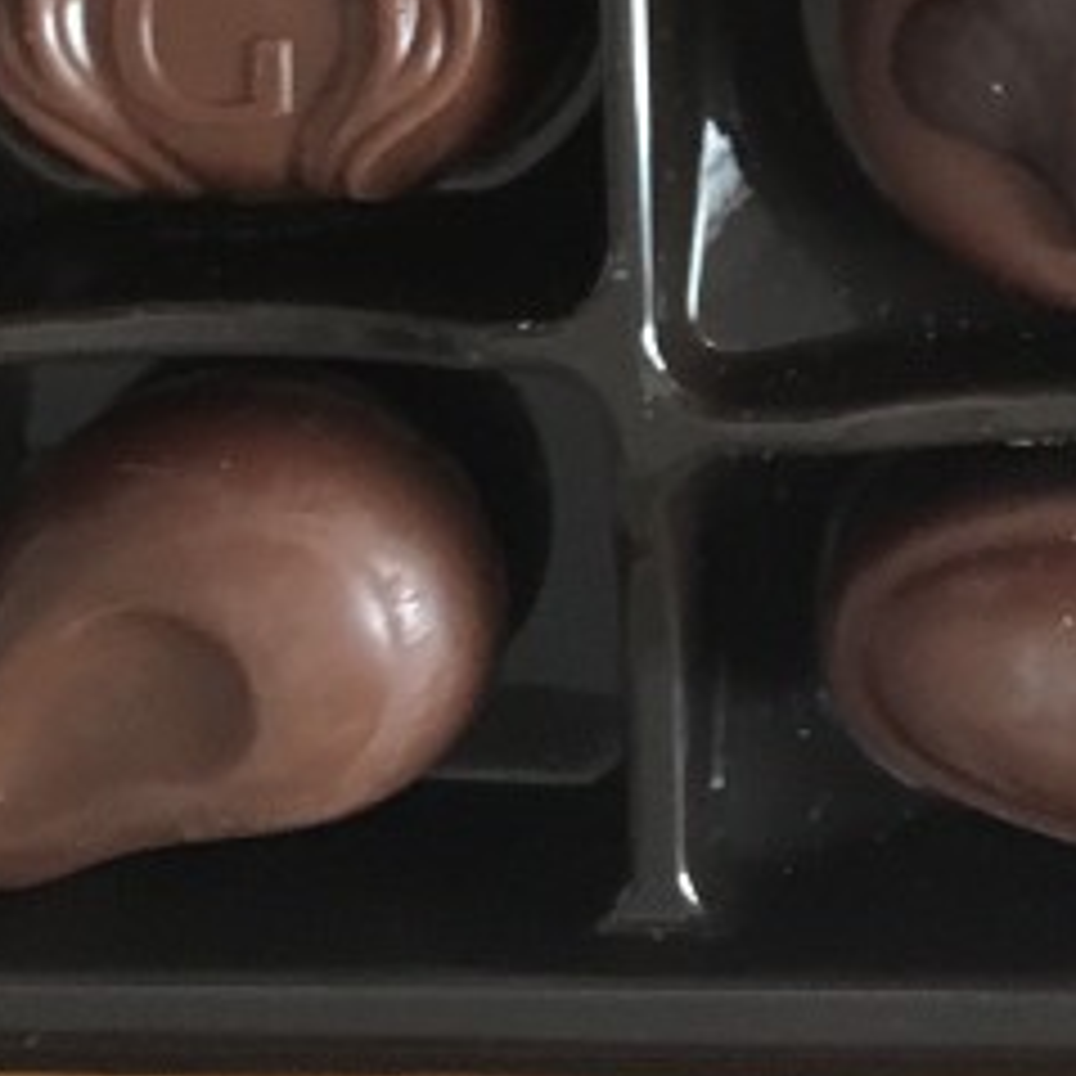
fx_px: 3868
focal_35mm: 110
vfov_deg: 14.7
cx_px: 1121
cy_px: -531
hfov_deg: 15.5
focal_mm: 4.15
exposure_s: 1/15
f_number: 2.2
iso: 400
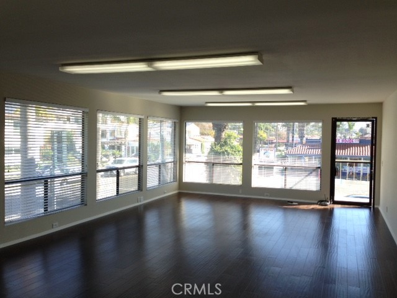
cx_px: 198
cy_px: 149
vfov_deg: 42.9
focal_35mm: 33
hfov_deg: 55.4
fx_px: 378
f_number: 2.4
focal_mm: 4.12
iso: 50
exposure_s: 1/199
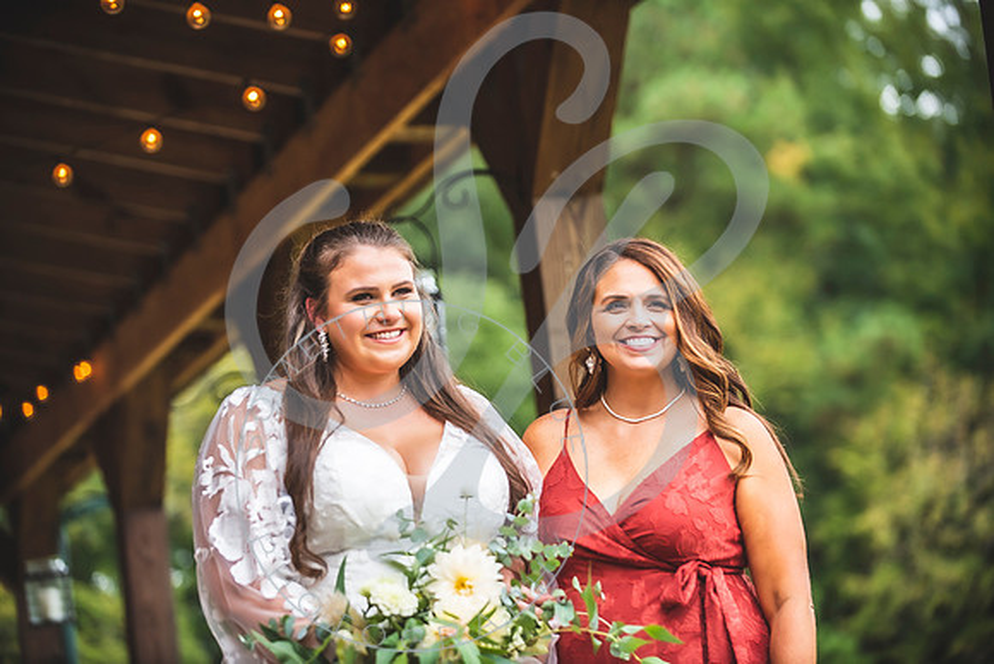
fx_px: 3203
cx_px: 497
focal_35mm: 116
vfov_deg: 11.8
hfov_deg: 17.6
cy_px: 332
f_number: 2.8
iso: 200
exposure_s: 1/500
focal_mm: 116
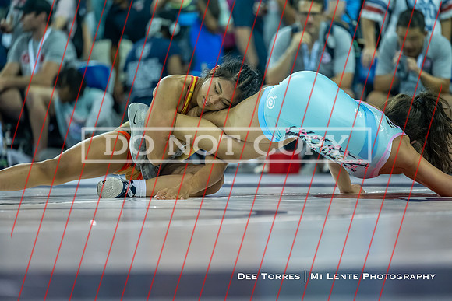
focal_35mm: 200
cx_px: 226
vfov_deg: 6.9
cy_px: 150
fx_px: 2512
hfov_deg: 10.3
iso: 2500
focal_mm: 200
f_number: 2.8
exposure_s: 1/800
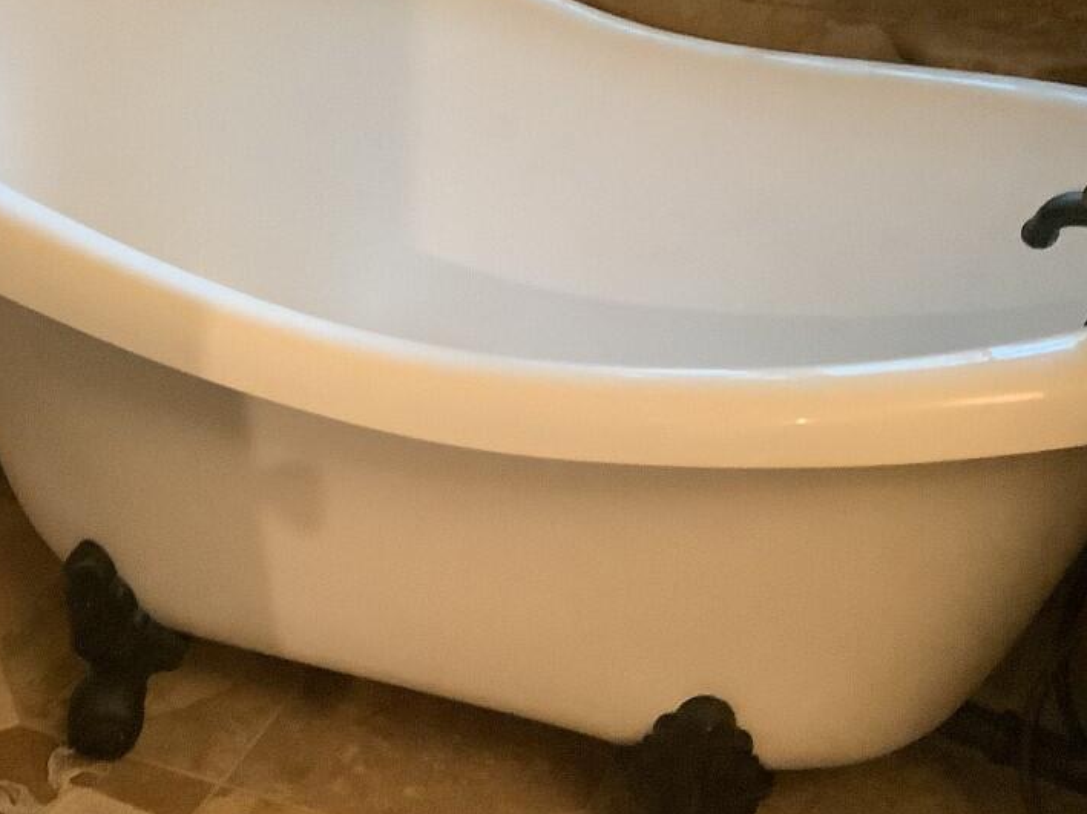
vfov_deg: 23.2
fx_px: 1977
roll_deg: +1.4
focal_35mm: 63
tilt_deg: -27.9
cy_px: 297
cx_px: 428
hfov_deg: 30.6
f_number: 2.4
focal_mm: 3.3
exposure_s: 1/30
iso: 640
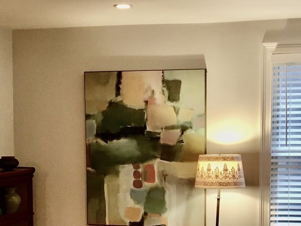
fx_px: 669
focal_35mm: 77
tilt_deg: -6.2
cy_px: 199
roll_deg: -0.1
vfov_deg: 18.8
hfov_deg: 25.3
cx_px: 171
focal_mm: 4.15
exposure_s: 1/30
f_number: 2.2
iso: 80
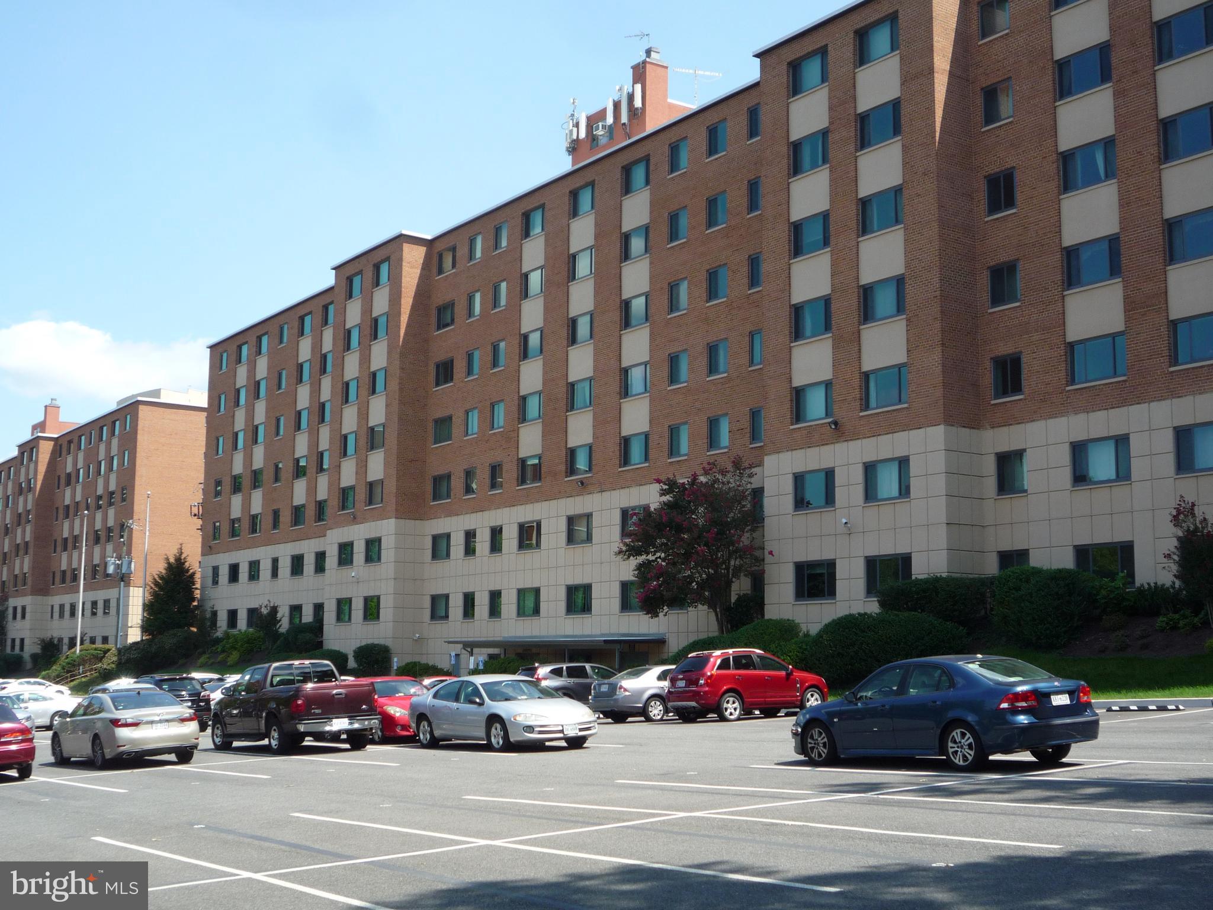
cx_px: 606
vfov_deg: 33.6
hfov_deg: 43.9
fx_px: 1507
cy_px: 455
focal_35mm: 43
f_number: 4.5
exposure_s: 1/320
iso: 100
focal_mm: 7.5
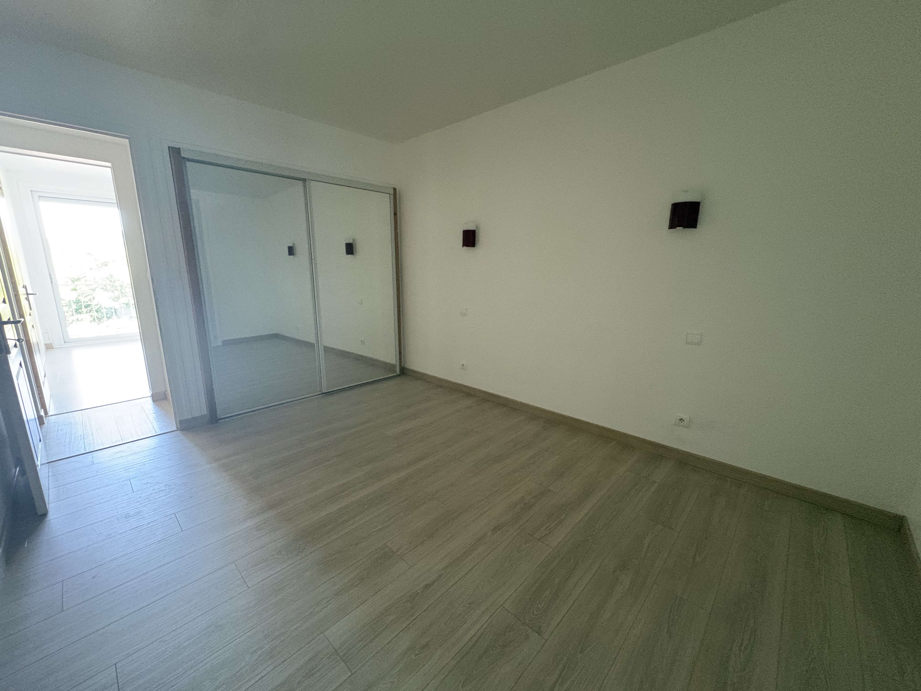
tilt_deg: -12.0
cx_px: 460
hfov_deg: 102.1
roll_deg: +0.5
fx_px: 372
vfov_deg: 85.7
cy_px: 346
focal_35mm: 14
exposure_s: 1/60
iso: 800
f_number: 2.2
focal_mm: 2.22
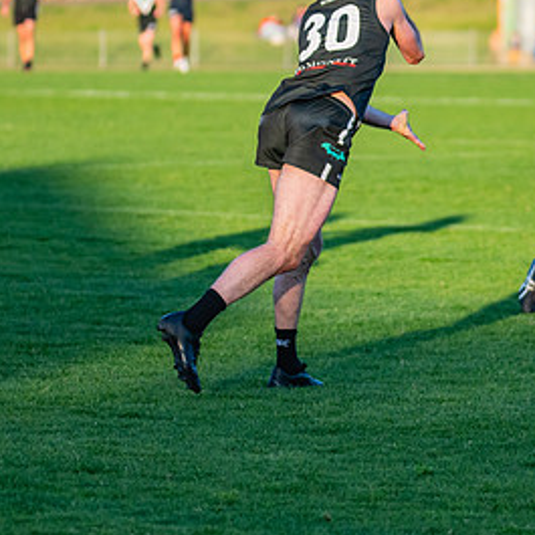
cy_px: 183
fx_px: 5630
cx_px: 381
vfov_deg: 5.4
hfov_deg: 5.4
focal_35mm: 322
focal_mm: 170
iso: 800
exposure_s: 1/1600
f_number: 4.5
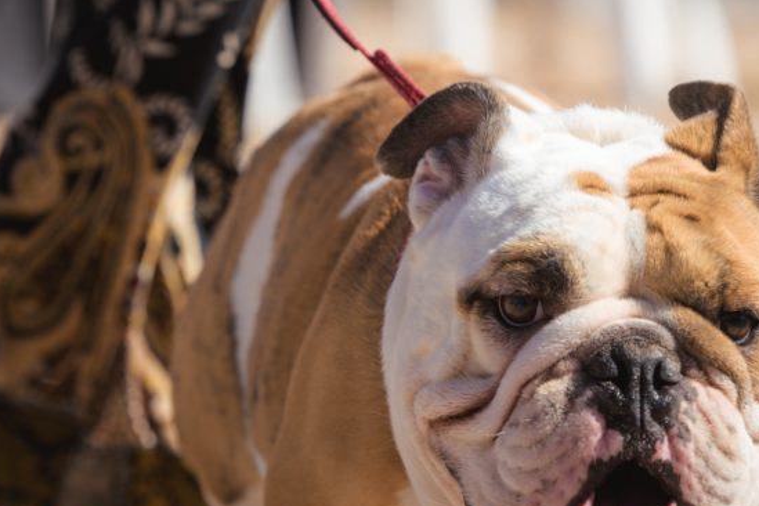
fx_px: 7863
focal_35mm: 373
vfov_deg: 3.7
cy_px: 201
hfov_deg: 5.5
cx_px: 303
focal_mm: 200
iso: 160
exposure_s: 1/1250
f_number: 5.6
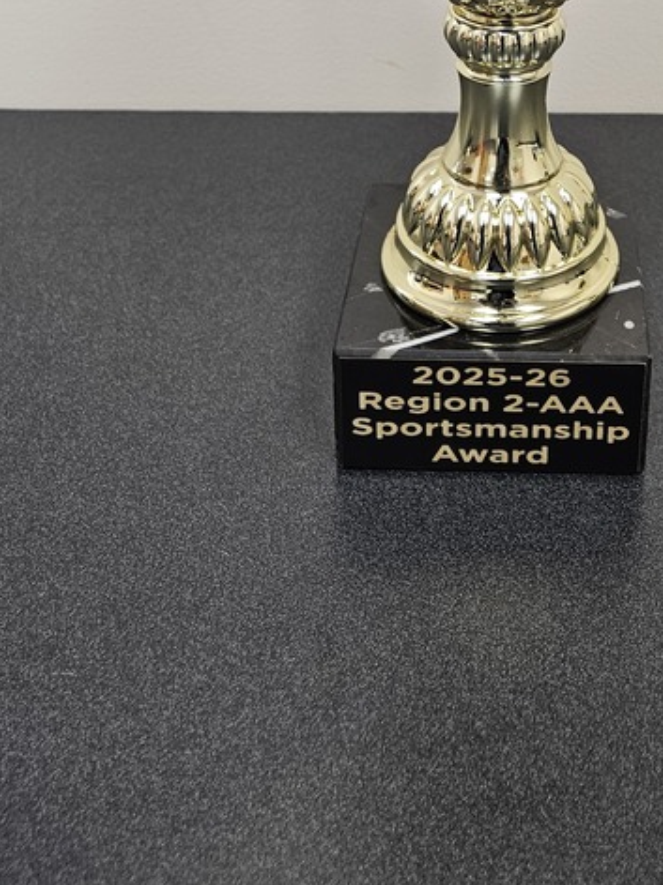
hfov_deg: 28.4
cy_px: -21
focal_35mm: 50
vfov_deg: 34.4
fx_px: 1277
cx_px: 537
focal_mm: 5.4
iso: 160
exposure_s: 1/120
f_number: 1.8
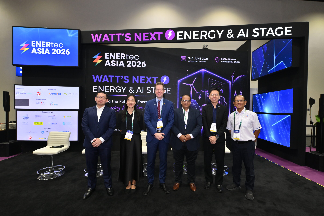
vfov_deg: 73.7
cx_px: 170
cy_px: 113
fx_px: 144
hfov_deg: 96.7
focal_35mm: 16
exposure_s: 1/160
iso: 1600
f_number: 6.3
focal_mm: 15
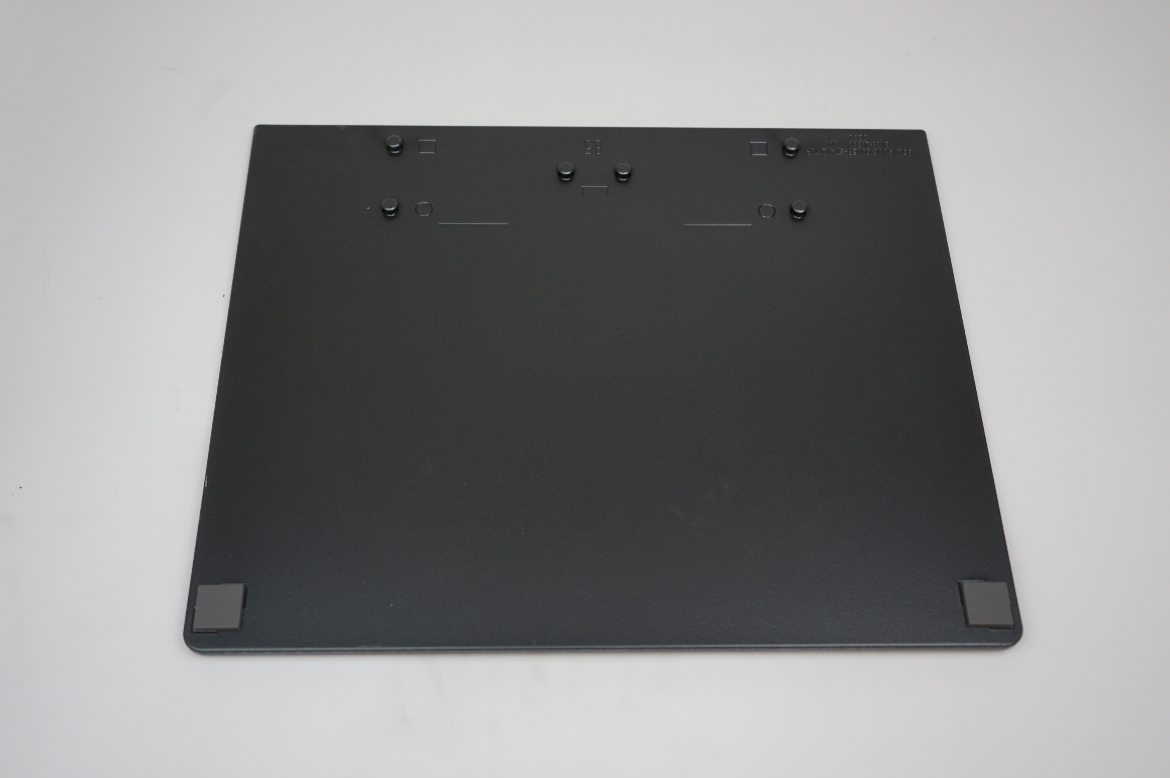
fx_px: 1266
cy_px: 389
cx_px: 585
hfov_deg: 49.6
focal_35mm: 39
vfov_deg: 34.1
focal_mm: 39
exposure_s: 1/160
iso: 800
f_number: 4
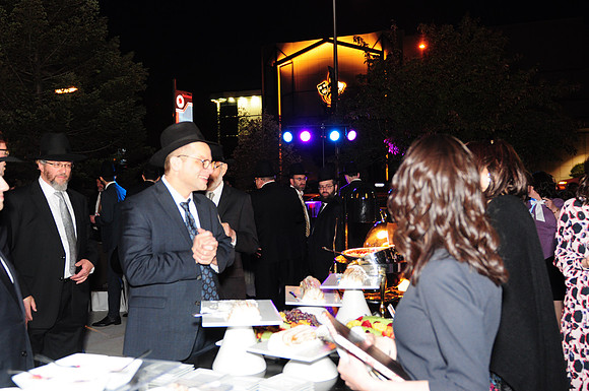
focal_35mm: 36
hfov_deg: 53.2
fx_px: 588
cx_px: 294
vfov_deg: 36.8
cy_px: 196
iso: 800
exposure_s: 1/60
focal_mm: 24
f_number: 2.8
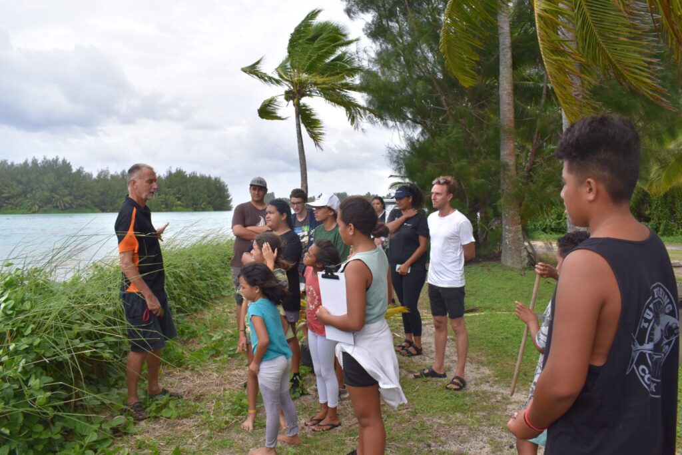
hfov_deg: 67.4
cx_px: 341
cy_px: 228
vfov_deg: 47.9
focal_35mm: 27
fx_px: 512
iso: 200
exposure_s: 1/250
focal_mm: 18
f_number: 8
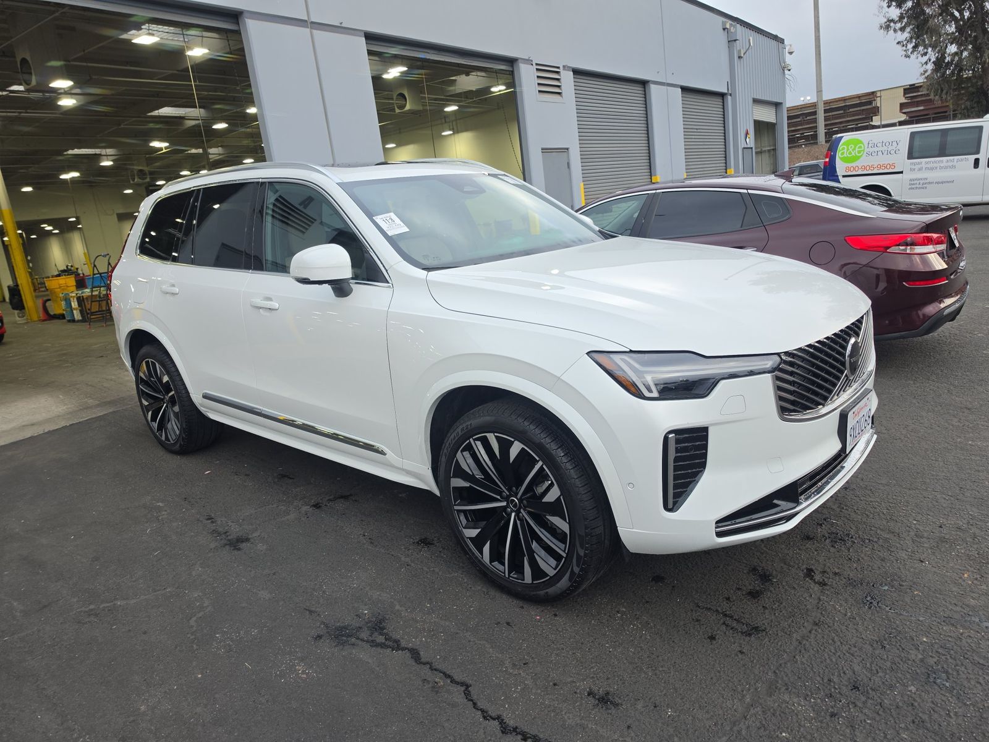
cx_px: 494
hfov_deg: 73.9
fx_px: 657
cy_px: 371
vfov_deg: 58.9
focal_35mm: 23
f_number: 1.4
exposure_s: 1/119
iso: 12
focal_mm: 6.5
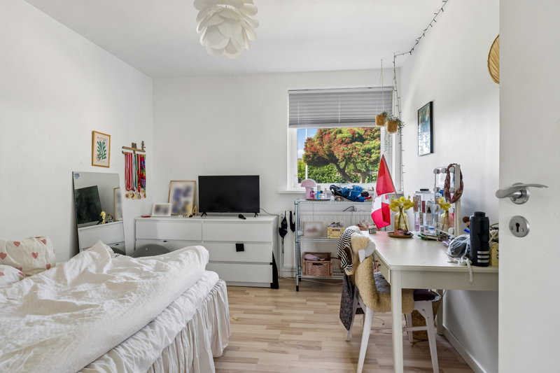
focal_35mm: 21
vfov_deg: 59.5
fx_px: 327
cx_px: 280
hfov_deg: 81.2
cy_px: 186
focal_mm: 14
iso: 200
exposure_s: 1/8
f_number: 8
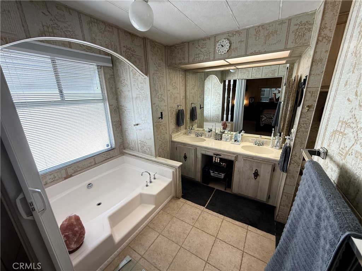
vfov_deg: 85.7
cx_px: 181
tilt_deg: -16.2
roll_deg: +0.7
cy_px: 136
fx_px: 146
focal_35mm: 14
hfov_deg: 102.1
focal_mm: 2.22
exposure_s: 1/120
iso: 250
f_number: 2.2
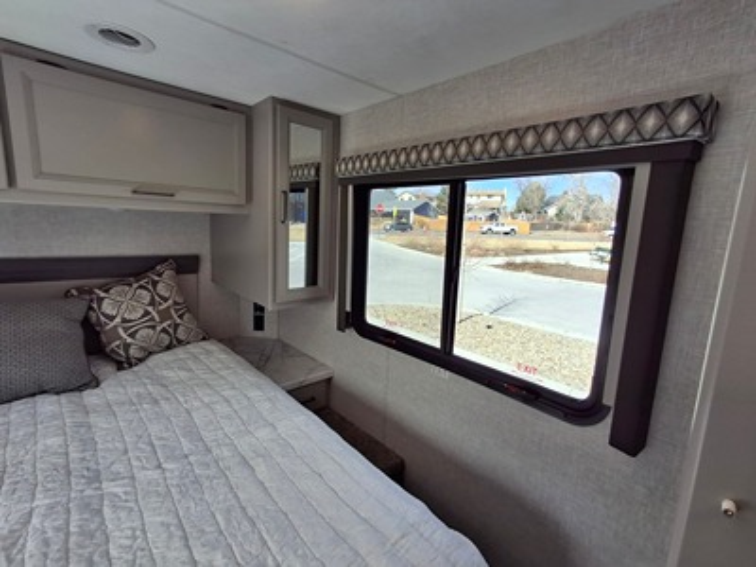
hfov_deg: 94.5
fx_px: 349
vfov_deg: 78.1
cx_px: 378
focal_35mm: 16
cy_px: 284
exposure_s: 1/235
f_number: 2.2
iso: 40
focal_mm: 1.64
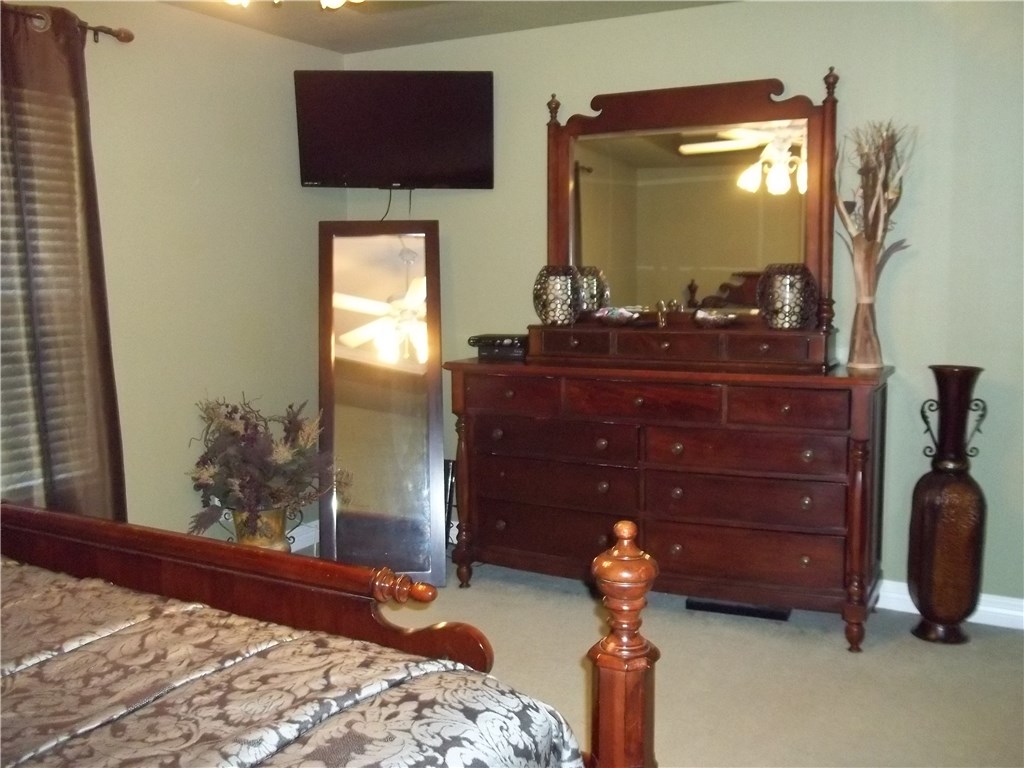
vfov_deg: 44.2
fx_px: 947
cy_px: 384
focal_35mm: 32
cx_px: 512
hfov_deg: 56.8
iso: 400
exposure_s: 1/30
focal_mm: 5.7
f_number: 2.9
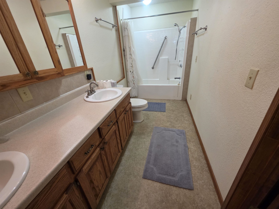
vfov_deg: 89.9
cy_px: 104
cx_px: 140
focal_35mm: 13
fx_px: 105
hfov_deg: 106.2
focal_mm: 2.2
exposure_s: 1/120
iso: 250
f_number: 1.9
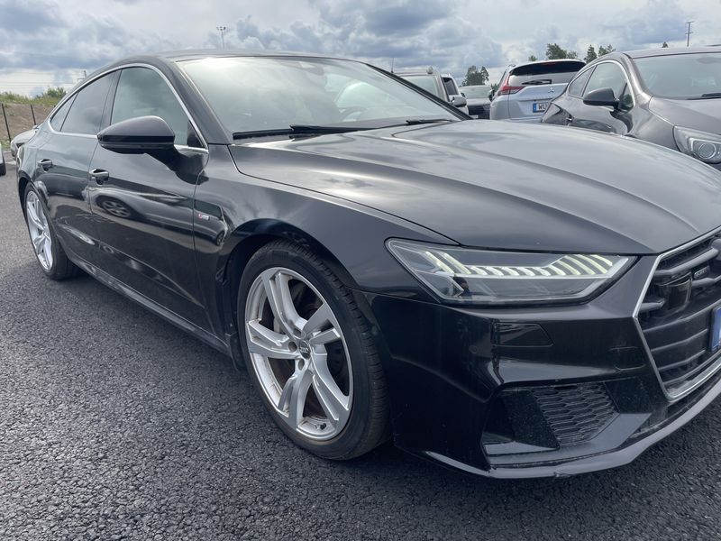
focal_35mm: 26
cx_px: 360
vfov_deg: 53.1
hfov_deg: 67.3
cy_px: 270
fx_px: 542
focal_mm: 4.2
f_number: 1.6
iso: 32
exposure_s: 1/2092
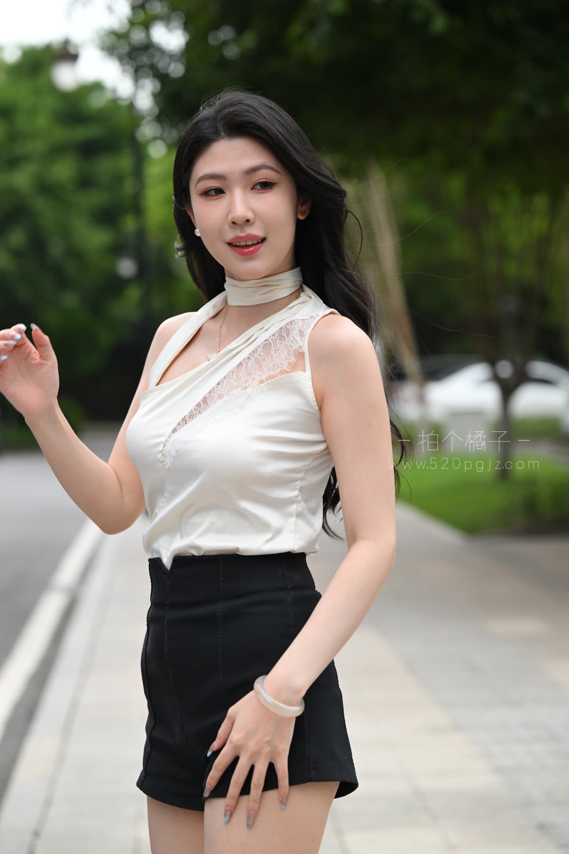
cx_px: 284
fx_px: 2157
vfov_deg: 22.4
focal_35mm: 91
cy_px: 427
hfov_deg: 15.0
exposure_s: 1/640
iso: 640
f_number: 3.5
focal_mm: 91
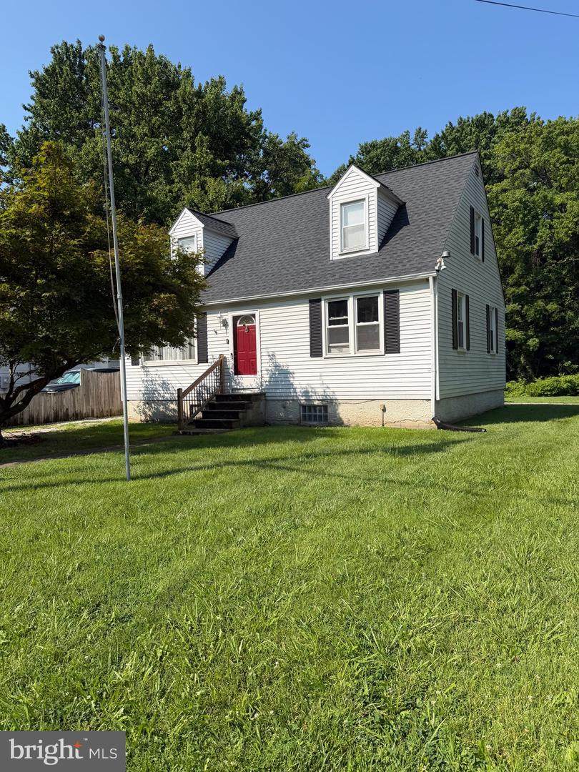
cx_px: 290
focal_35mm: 24
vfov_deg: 71.6
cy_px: 386
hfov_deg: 56.8
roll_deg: +1.1
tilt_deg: -1.3
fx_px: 535
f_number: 1.78
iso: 80
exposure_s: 1/3584
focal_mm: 6.76
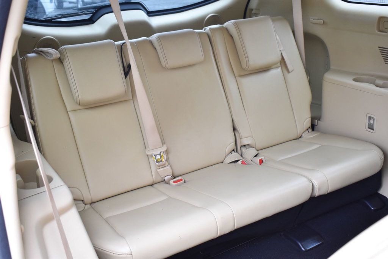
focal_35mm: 40
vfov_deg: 33.0
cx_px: 194
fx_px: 436
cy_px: 130
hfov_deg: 47.9
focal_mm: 27
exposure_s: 1/125
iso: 800
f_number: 4.5
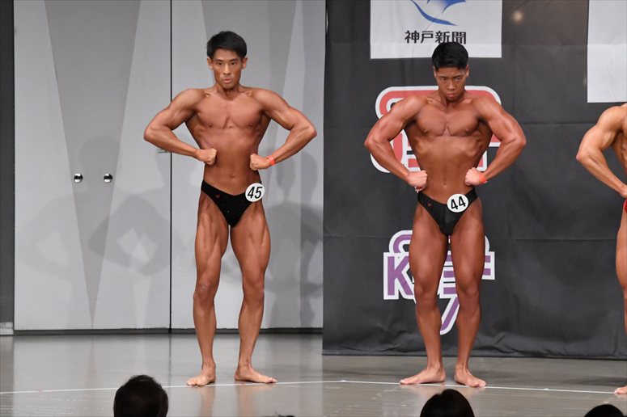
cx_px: 314
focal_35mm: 225
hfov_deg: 9.2
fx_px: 3917
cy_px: 208
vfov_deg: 6.1
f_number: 5.6
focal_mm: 150
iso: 6400
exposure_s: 1/400
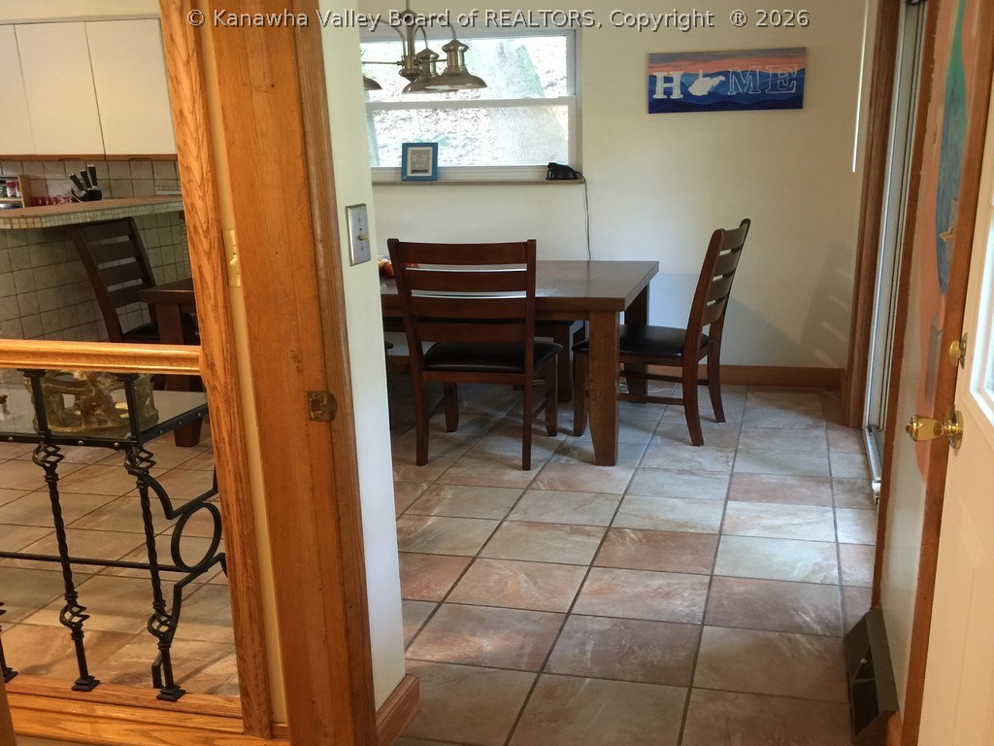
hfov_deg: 47.9
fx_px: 1120
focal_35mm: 39
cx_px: 497
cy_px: 373
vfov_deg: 36.8
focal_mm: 4.15
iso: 64
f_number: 2.2
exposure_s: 1/4
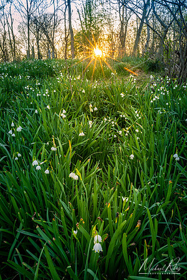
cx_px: 94
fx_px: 234
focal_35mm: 30
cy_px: 140
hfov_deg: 43.6
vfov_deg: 61.9
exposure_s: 1/5
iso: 100
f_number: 16
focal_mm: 20
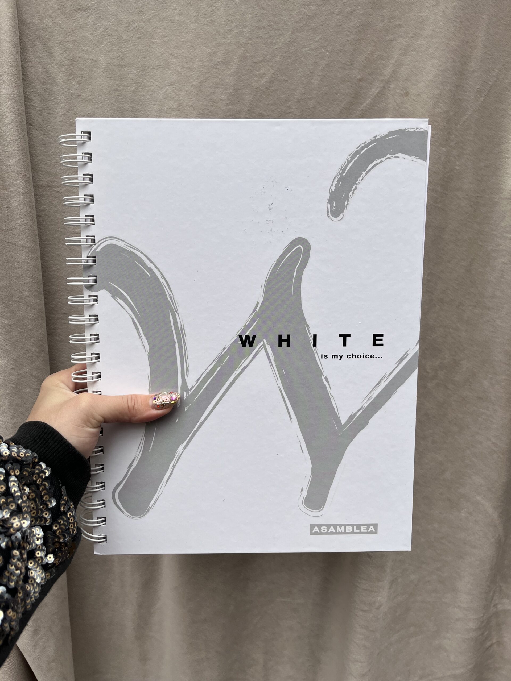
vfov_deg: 67.3
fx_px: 512
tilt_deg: -11.9
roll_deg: -1.6
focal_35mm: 26
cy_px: 340
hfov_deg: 53.1
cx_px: 256
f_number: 1.6
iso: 50
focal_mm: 5.1
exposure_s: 1/684
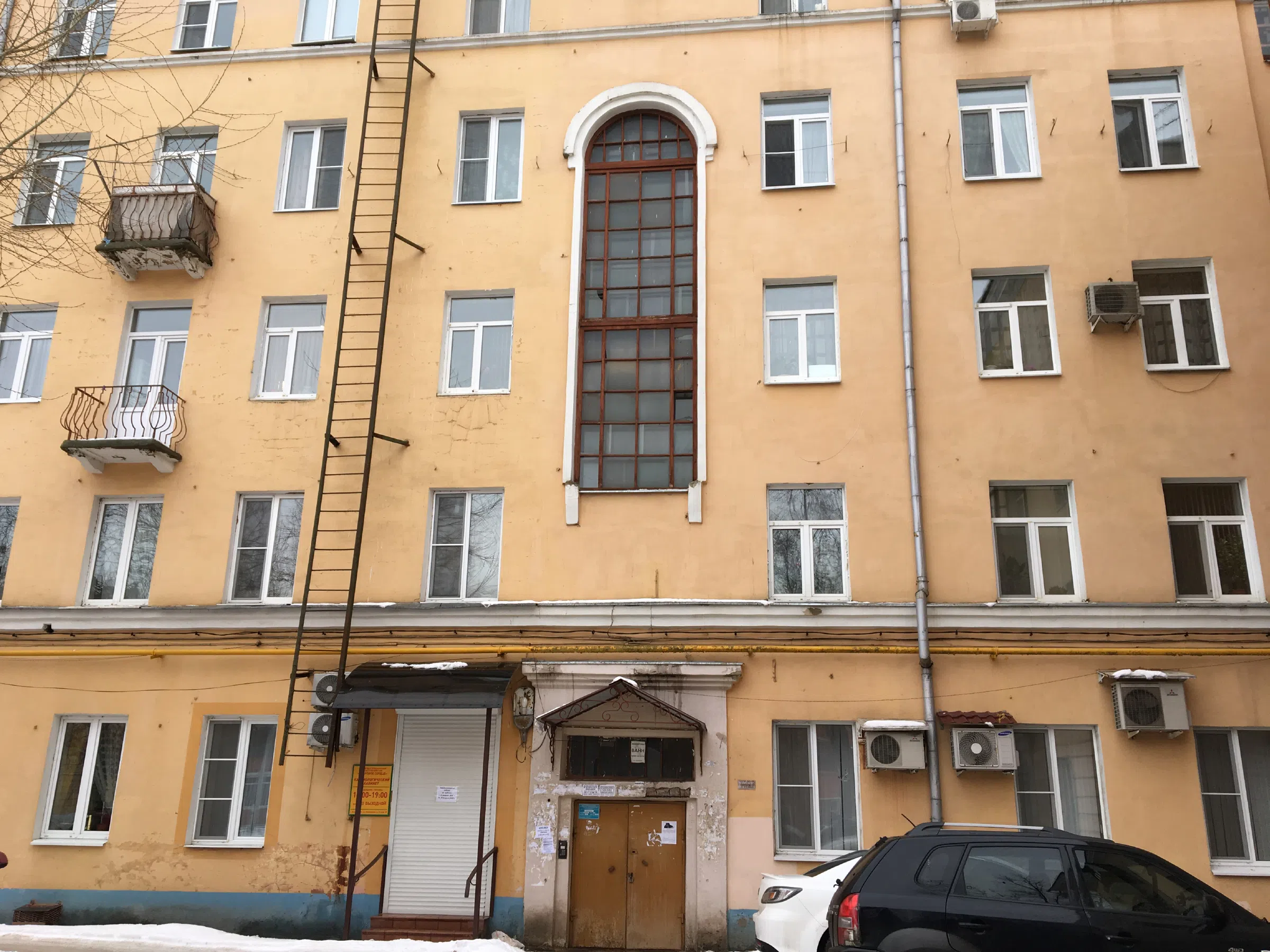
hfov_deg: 61.7
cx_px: 635
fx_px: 1064
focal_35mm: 29
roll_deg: -2.1
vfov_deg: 48.2
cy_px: 476
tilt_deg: +17.1
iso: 25
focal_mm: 4.15
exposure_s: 1/153
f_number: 2.2
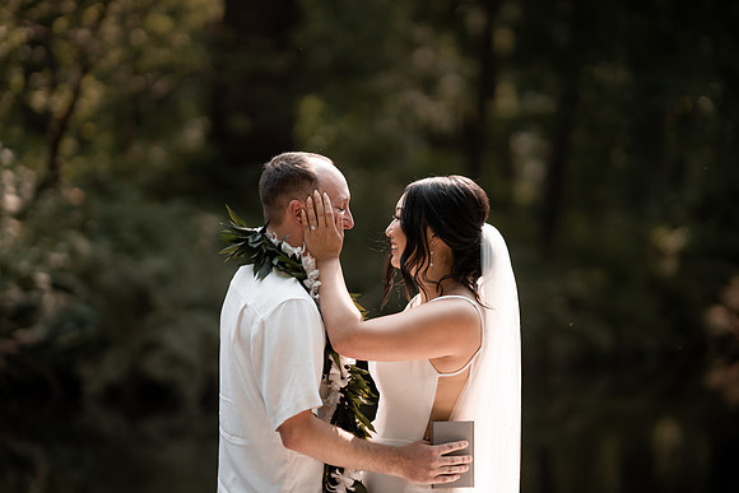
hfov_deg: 21.7
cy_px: 221
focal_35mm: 94
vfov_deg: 14.6
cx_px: 407
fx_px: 1923
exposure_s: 1/1600
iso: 100
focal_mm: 85
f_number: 1.4
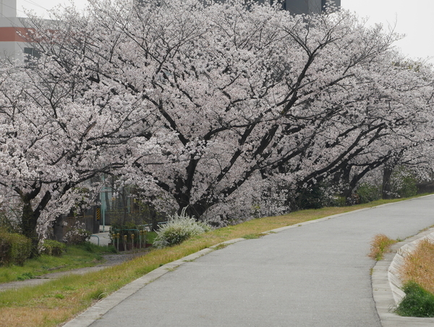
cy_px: 164
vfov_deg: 7.4
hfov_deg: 9.9
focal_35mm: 200
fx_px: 2510
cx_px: 217
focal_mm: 100
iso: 200
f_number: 7.1
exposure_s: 1/500
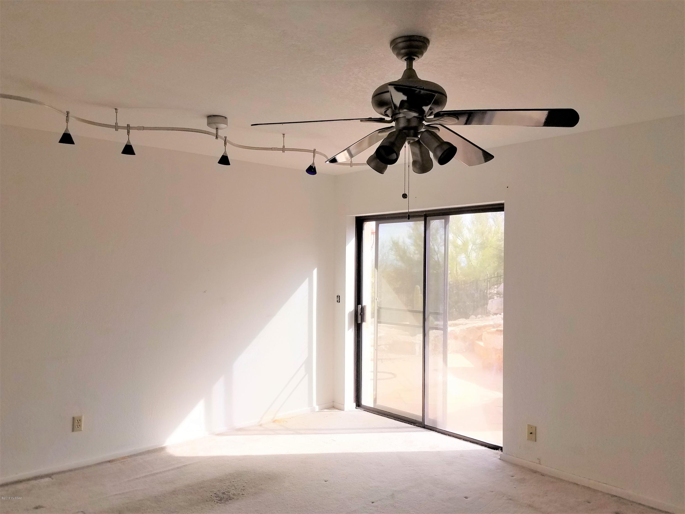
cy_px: 257
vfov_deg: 53.1
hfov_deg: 67.3
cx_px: 342
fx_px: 515
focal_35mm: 26
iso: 40
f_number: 1.7
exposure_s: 1/147
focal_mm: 4.2
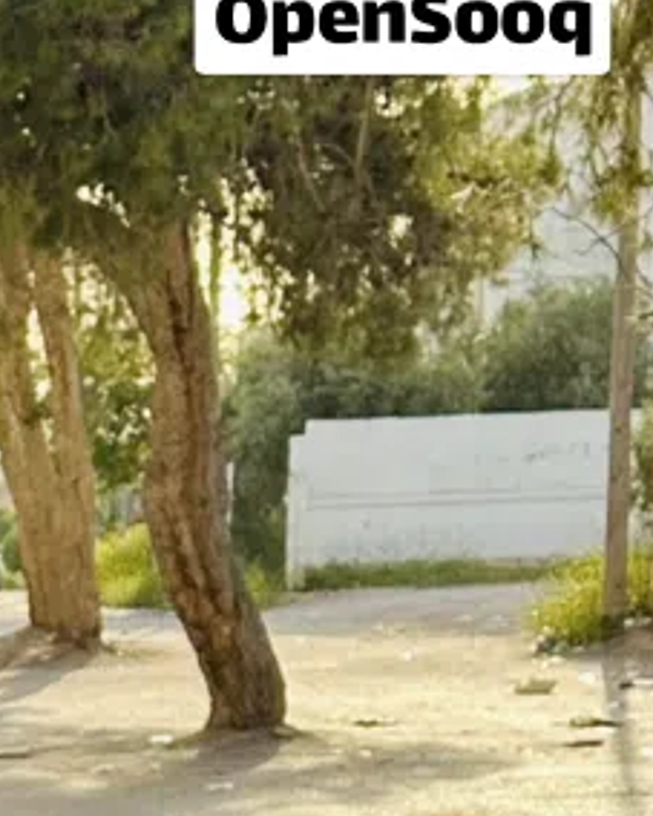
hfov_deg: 6.6
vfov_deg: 8.1
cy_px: 1760
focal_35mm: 225
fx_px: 5438
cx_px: -791
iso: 64
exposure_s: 1/529
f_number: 1.78
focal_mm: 6.86
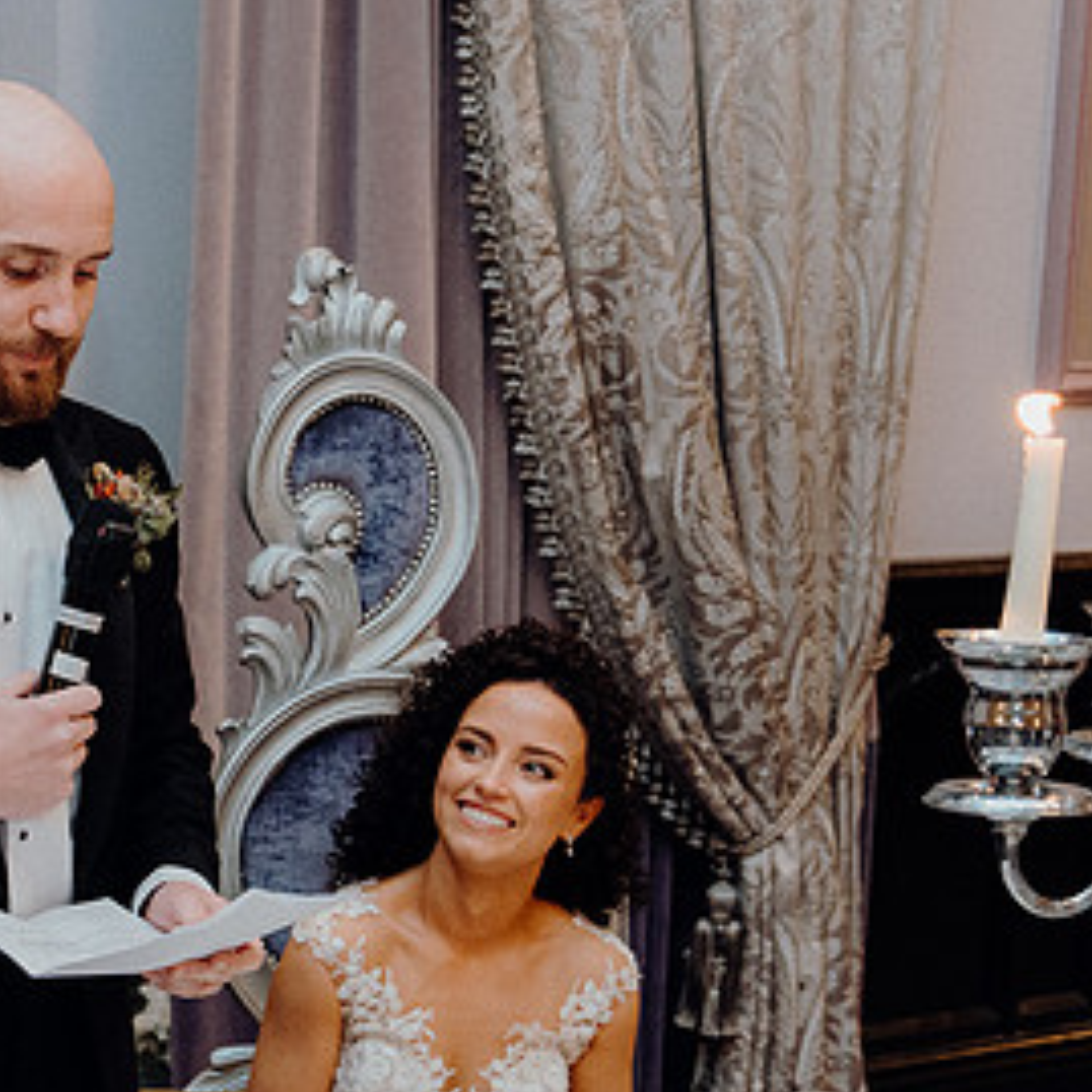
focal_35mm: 88
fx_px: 3141
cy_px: 749
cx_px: 37
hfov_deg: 19.2
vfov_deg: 19.6
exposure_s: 1/160
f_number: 3.5
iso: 2500
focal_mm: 32
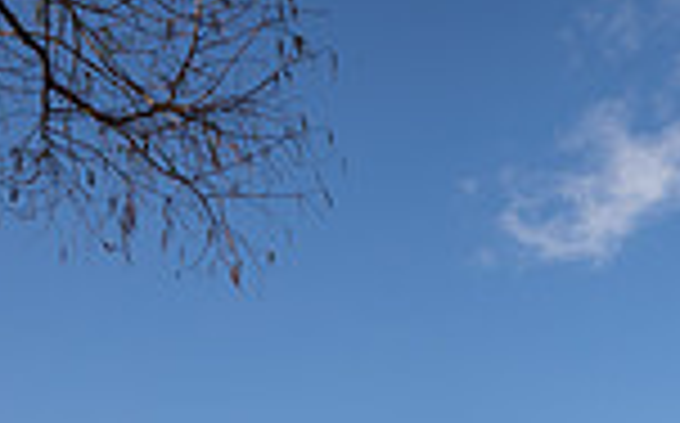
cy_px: 954
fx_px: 1351
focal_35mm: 73
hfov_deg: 27.9
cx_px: 509
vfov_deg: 13.8
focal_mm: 24
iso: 125
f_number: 8
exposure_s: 1/250
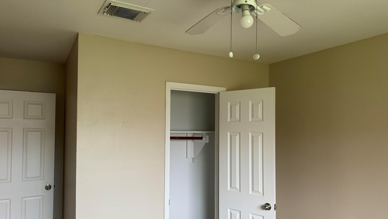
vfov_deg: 42.8
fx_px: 278
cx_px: 196
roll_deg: -0.6
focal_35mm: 27
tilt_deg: +1.9
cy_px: 123
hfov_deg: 69.9
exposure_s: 1/121
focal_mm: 6.76
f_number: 1.78
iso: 160
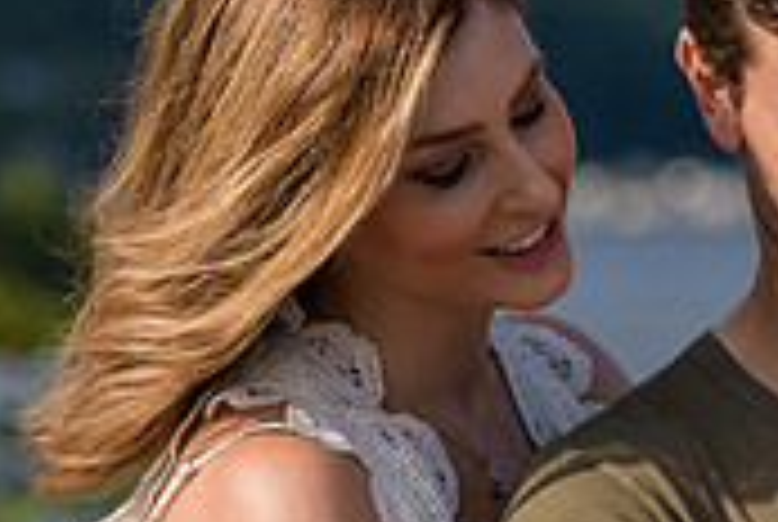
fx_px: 6668
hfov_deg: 6.6
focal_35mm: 308
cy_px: 340
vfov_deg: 4.5
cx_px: 863
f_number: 3.2
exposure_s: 1/4000
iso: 200
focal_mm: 92
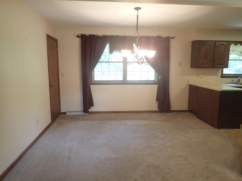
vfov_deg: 54.9
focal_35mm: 25
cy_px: 90
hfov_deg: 69.4
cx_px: 121
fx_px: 175
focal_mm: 4.5
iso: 200
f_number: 2
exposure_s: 1/30
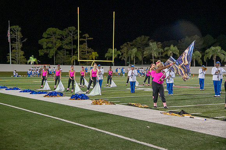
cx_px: 113
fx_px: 345
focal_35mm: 55
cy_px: 75
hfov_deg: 36.3
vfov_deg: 24.6
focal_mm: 55
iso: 3200
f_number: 4
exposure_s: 1/320
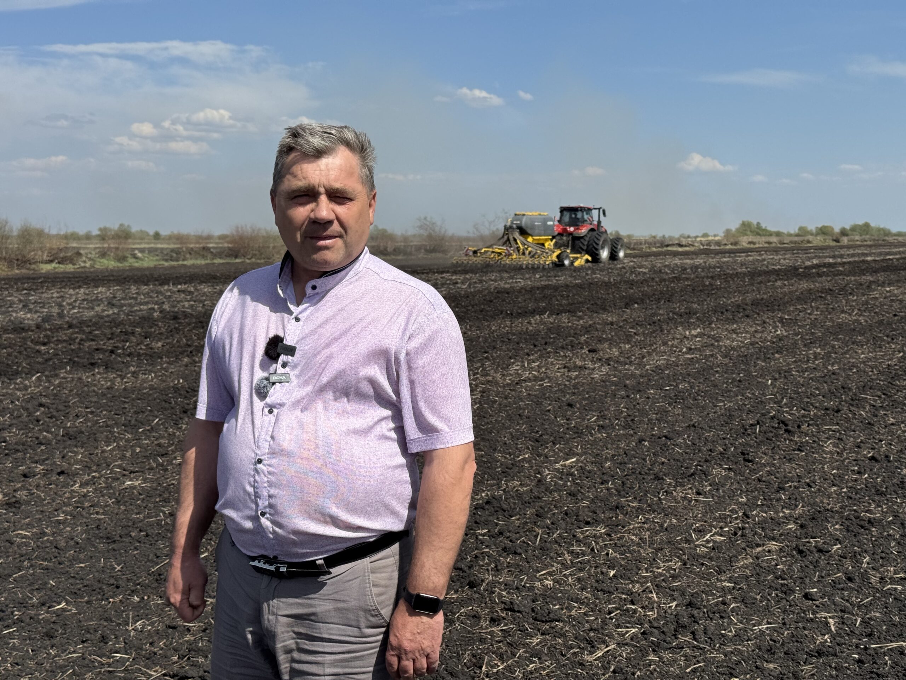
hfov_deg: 39.7
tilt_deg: -4.9
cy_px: 340
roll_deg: -1.1
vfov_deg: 30.3
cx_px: 453
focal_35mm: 48
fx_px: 1256
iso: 80
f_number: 1.78
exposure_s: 1/10526
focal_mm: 6.76
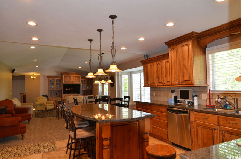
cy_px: 80
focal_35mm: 22
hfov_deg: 77.4
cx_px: 120
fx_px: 150
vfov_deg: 55.9
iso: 400
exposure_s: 1/100
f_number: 2.8
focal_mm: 15
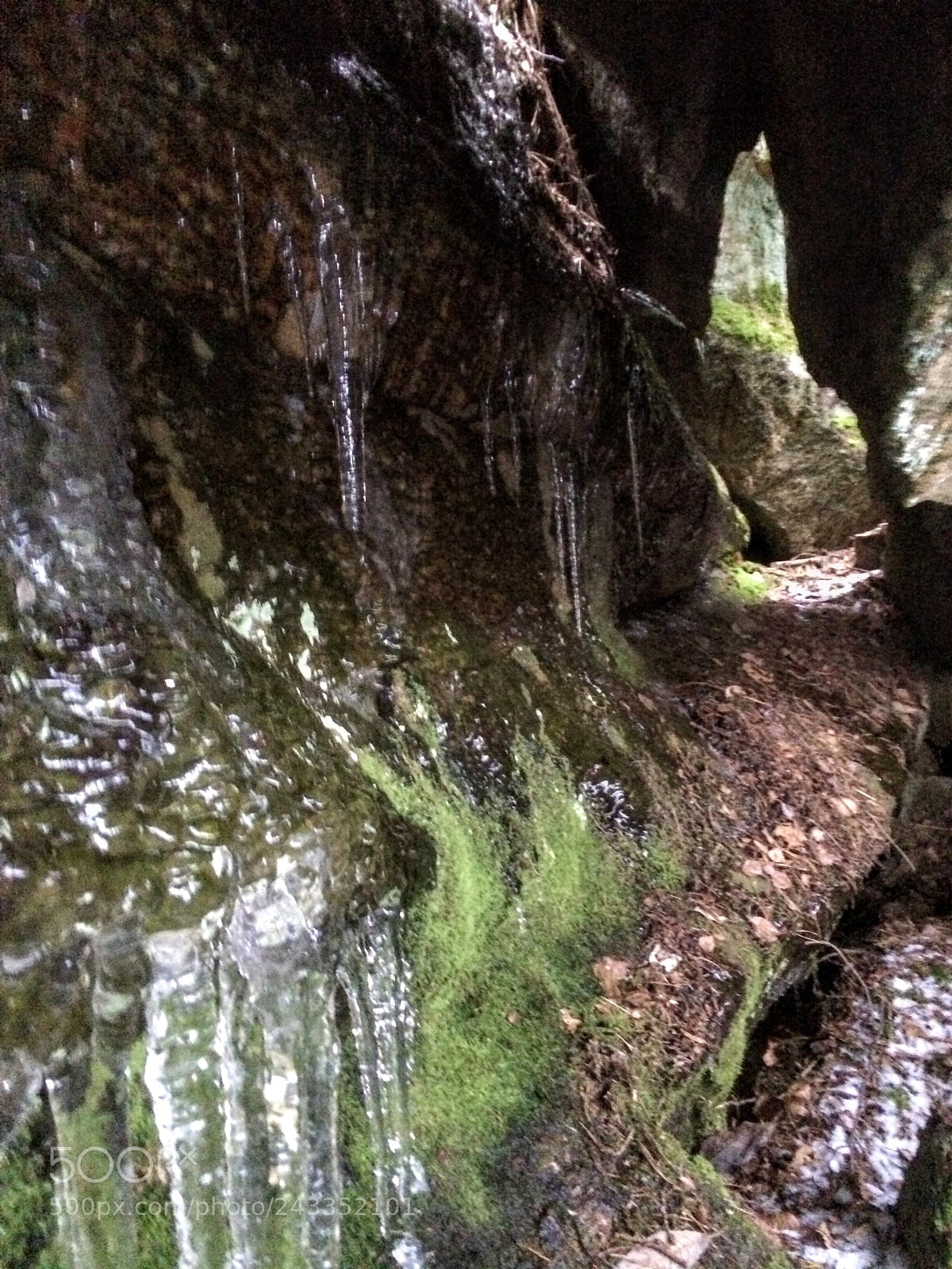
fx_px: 1063
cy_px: 634
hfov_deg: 48.2
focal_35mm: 29
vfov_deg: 61.7
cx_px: 476
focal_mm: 4.15
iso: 1000
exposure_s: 1/17
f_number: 2.2
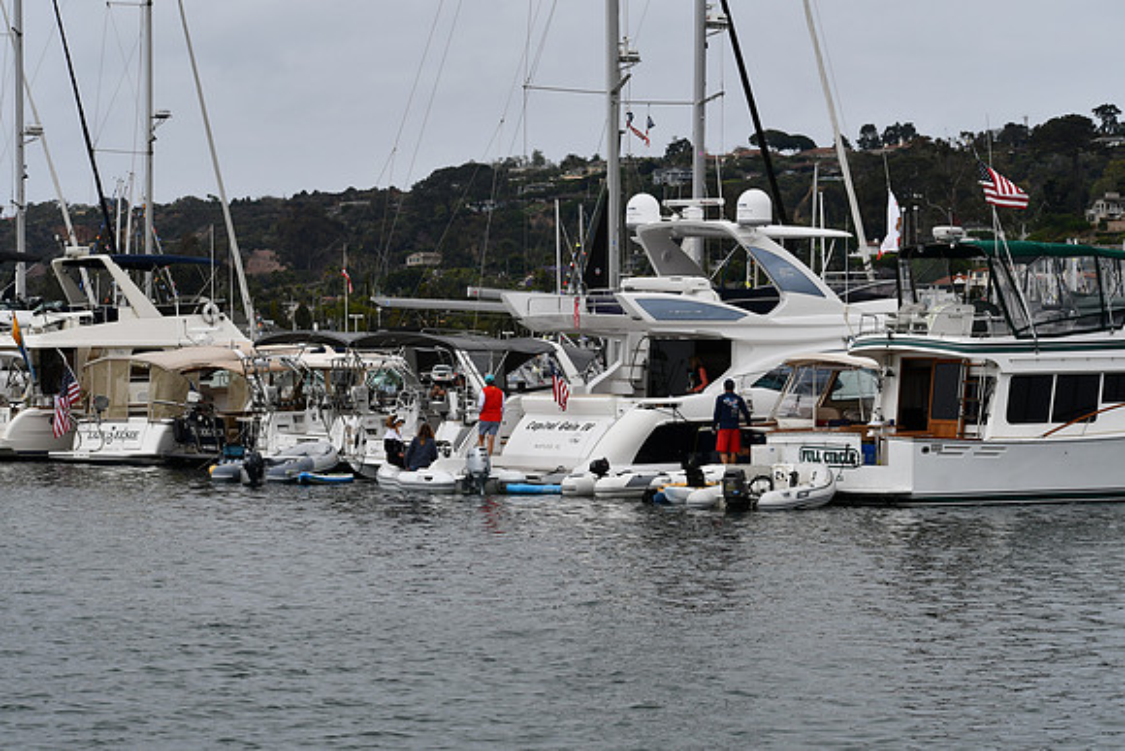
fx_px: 3282
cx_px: 562
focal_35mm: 105
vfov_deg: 13.0
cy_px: 376
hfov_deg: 19.5
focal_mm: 70
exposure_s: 1/500
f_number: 8
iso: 100
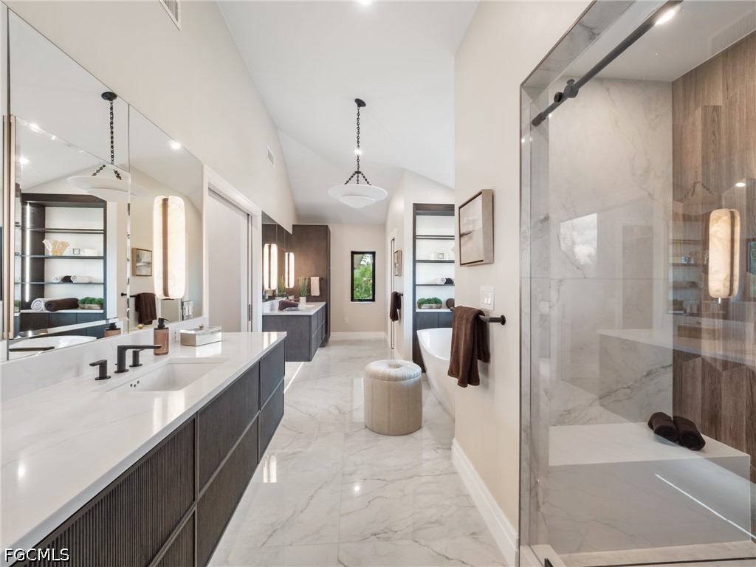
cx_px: 378
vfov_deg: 85.7
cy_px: 284
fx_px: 306
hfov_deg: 102.1
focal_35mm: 14
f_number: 7.1
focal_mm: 7
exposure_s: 1/6
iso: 200
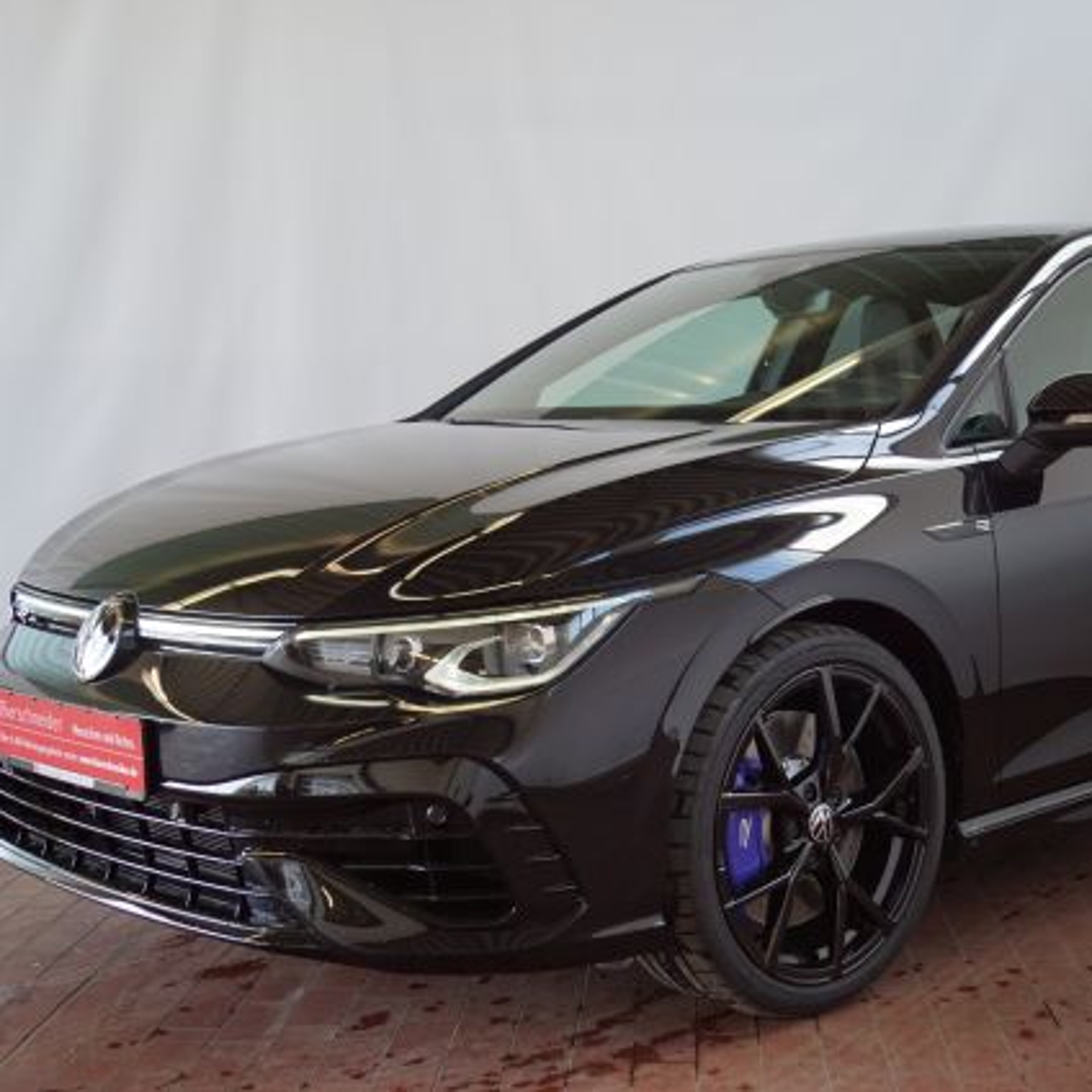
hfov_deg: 33.7
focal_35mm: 50
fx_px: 1785
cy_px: 545
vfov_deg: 34.0
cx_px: 737
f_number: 4
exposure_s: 1/200
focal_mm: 26
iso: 400
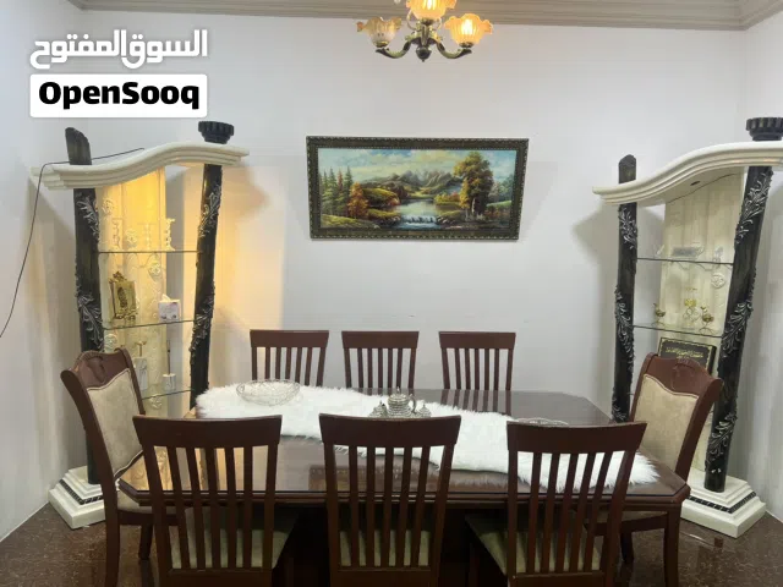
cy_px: 294
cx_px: 392
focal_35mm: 26
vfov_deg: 53.1
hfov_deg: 67.3
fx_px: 588
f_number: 1.5
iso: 64
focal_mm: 5.7
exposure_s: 1/100
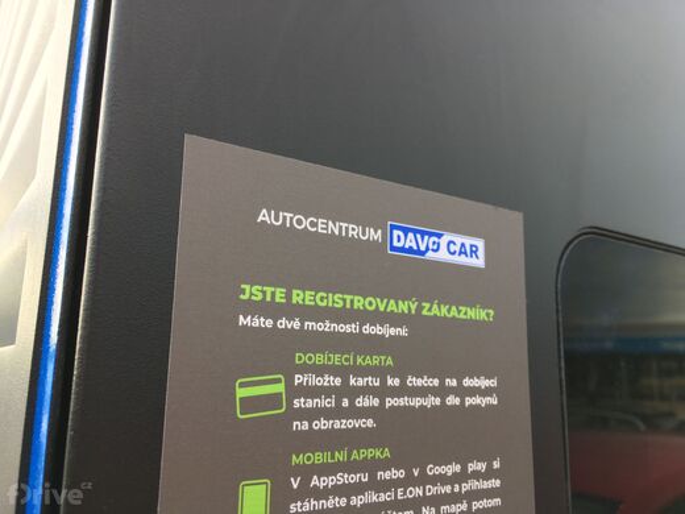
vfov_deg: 48.2
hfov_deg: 61.7
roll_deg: -1.3
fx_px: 574
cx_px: 342
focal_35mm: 29
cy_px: 257
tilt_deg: +11.1
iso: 25
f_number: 2.2
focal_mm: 4.15
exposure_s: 1/109
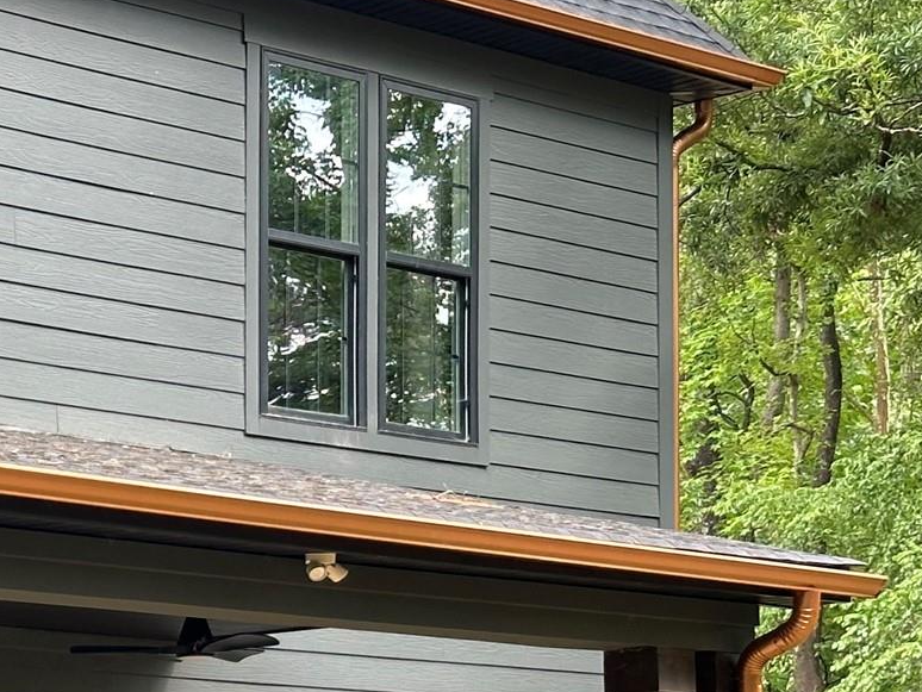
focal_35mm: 127
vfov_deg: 11.5
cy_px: 813
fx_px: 3384
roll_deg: -0.2
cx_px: -270
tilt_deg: +2.2
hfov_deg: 14.8
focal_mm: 6.86
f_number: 1.78
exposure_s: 1/121
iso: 64
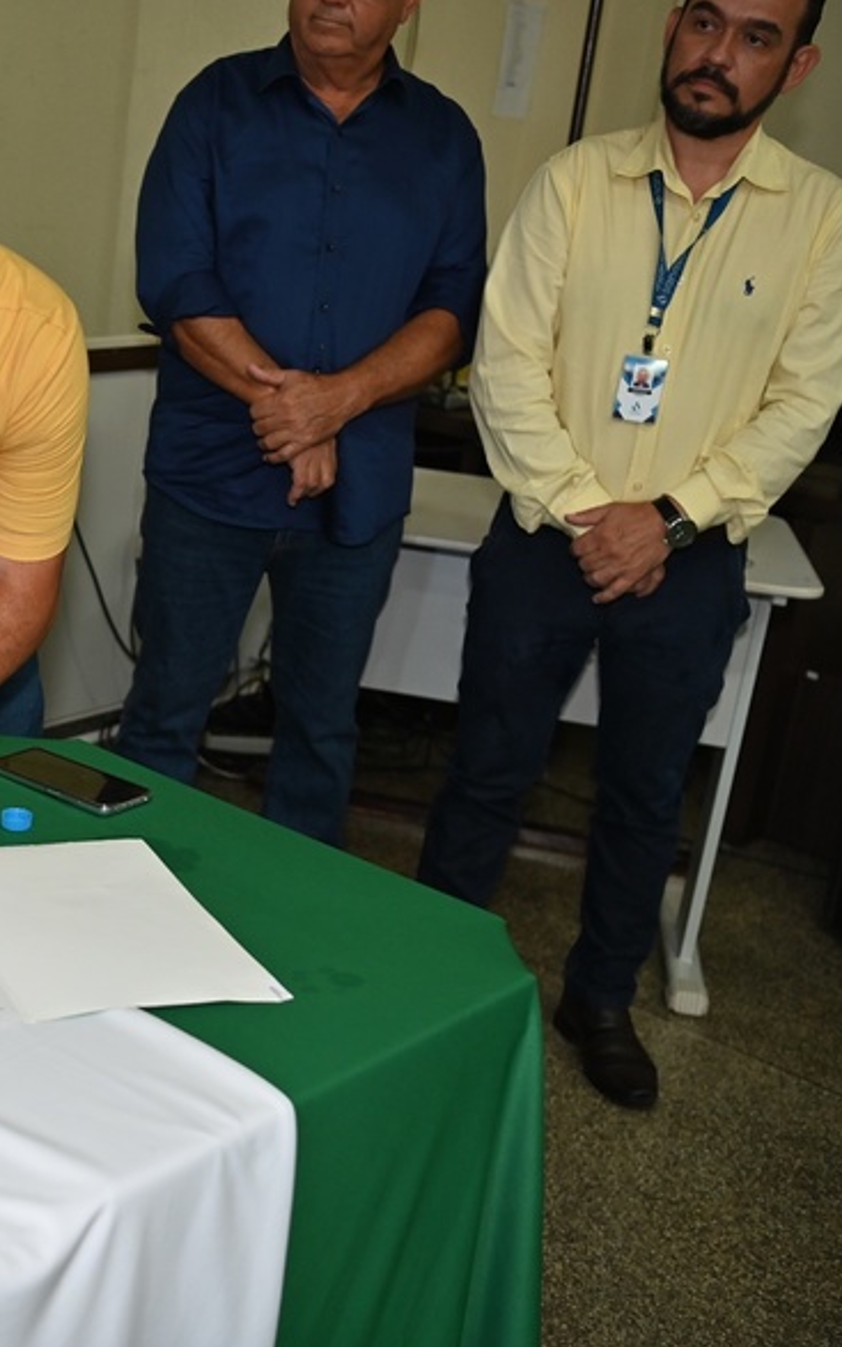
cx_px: -87
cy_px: 664
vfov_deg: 40.3
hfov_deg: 24.1
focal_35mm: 50
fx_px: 1835
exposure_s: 1/200
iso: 1250
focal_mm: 32
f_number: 2.8
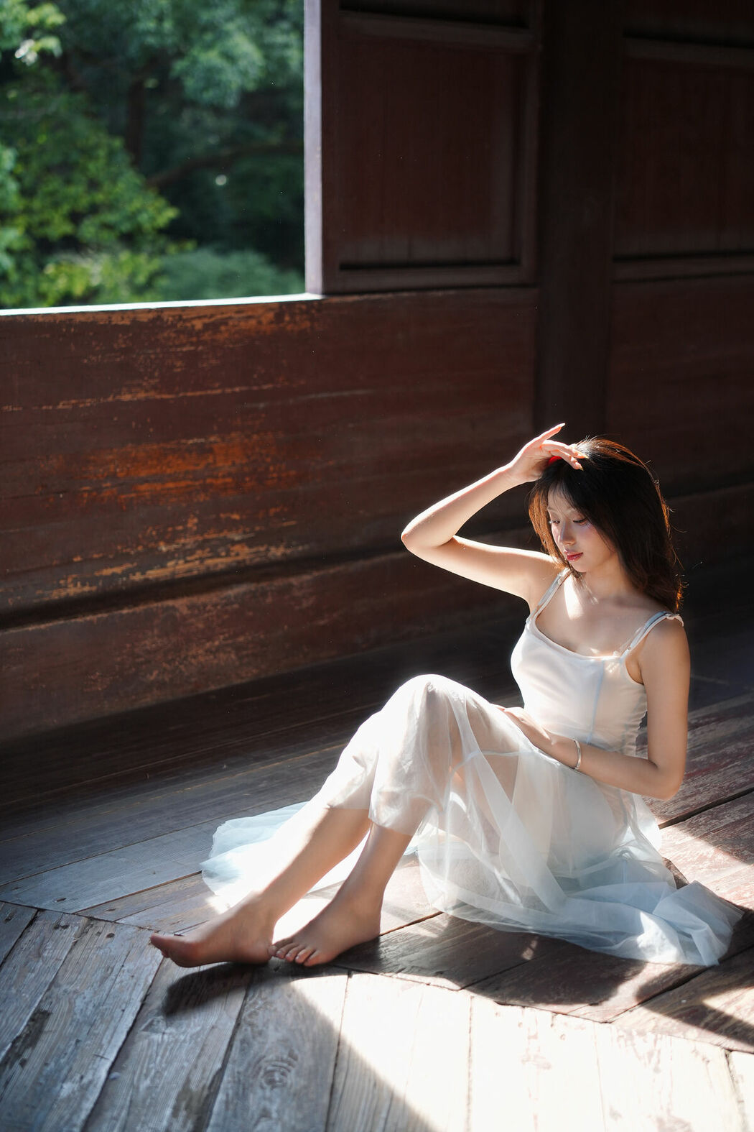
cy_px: 566
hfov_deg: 27.0
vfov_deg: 39.6
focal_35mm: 50
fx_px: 1571
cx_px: 377
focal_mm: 50
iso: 400
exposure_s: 1/1000
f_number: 2
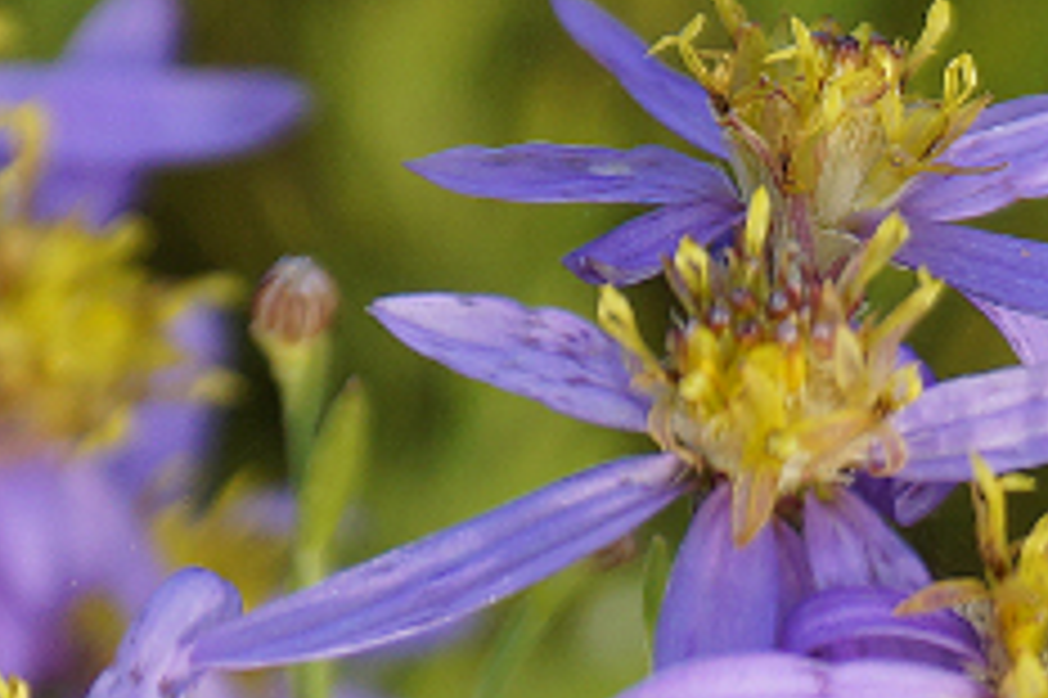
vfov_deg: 3.2
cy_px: 1603
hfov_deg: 4.8
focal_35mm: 426
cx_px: 756
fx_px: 12380
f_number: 5.6
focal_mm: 55
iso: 100
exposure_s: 1/200
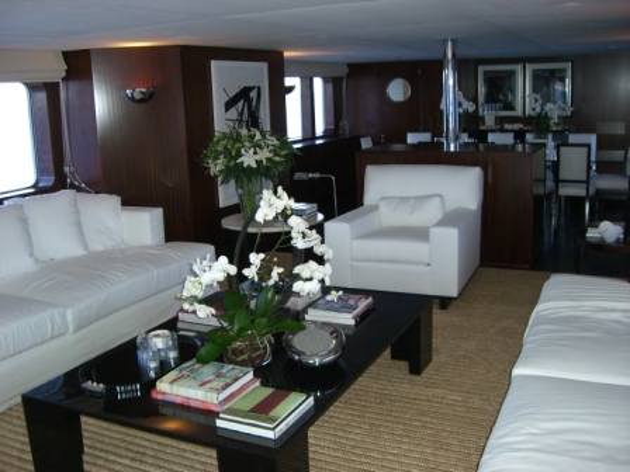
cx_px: 315
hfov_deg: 49.0
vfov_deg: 37.7
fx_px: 692
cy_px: 236
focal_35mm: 38
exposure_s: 1/60
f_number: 2.7
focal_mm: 6.2
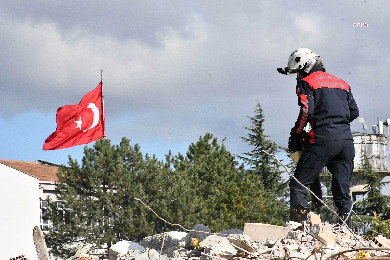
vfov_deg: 6.5
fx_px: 2275
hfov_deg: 9.8
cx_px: 195
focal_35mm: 210
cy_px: 130
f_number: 18
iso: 6400
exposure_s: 1/5000
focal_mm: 140
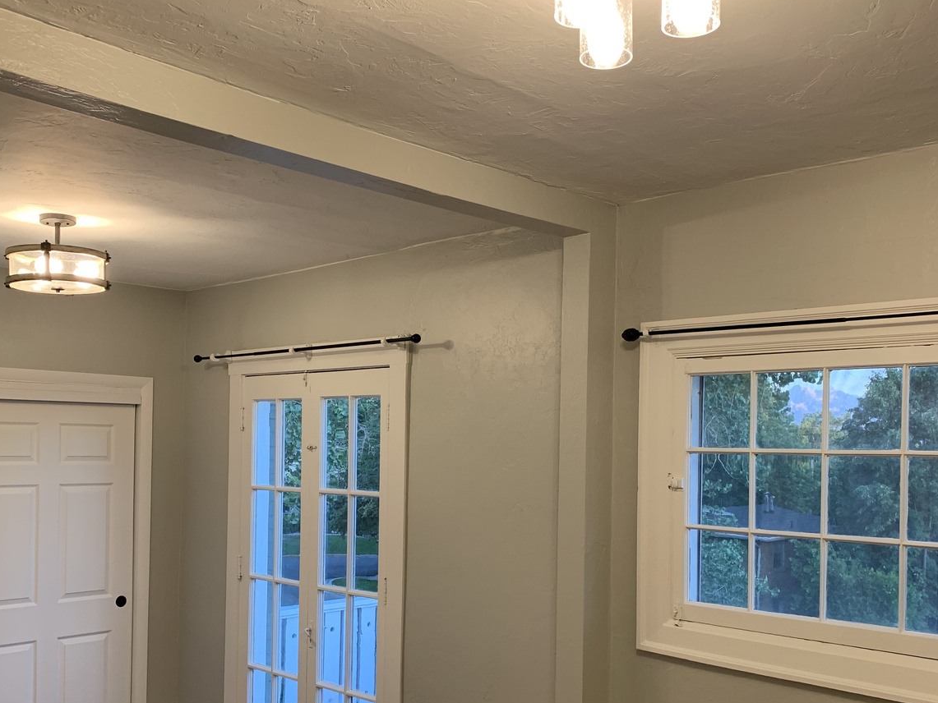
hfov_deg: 52.6
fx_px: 949
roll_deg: -0.8
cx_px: 469
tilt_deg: +0.3
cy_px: 466
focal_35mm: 35
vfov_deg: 40.2
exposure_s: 1/60
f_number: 1.8
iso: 80
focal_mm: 4.25
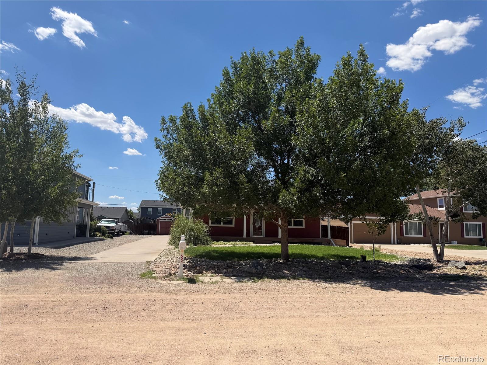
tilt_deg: +6.4
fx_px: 338
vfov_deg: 56.8
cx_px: 244
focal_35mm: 24
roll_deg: -0.6
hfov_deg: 71.6
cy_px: 182
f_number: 1.78
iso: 80
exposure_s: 1/5319
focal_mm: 6.76
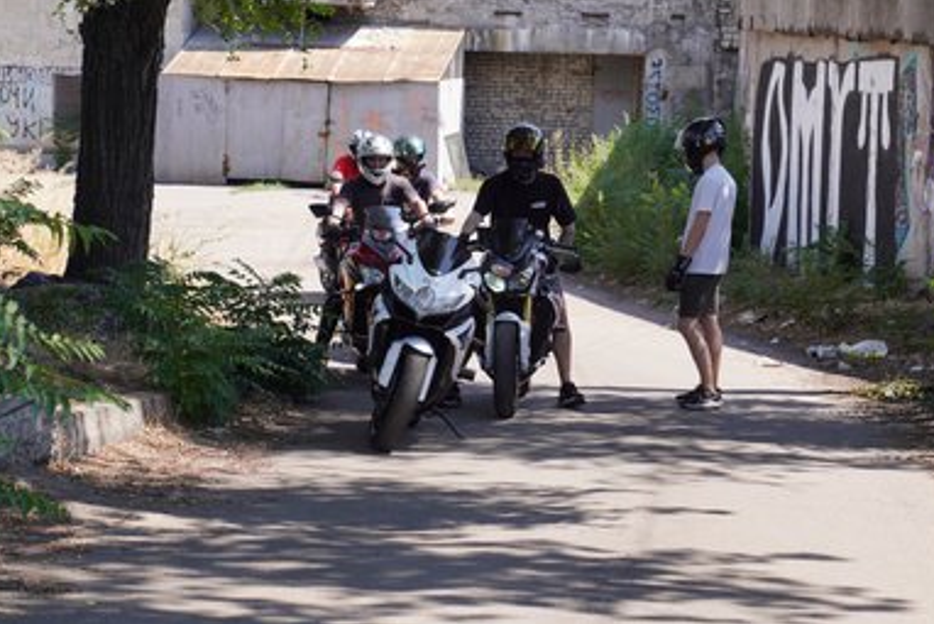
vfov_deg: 12.5
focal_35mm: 110
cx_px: 477
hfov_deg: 18.6
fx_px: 2855
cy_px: 300
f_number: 4.5
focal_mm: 70
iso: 100
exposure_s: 1/250
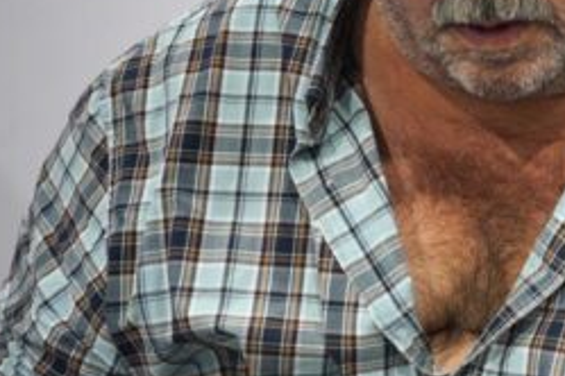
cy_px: 75
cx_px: 735
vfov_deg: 17.2
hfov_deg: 23.0
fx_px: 1233
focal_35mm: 79
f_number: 2.8
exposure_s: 1/160
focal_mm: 25.5
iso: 800
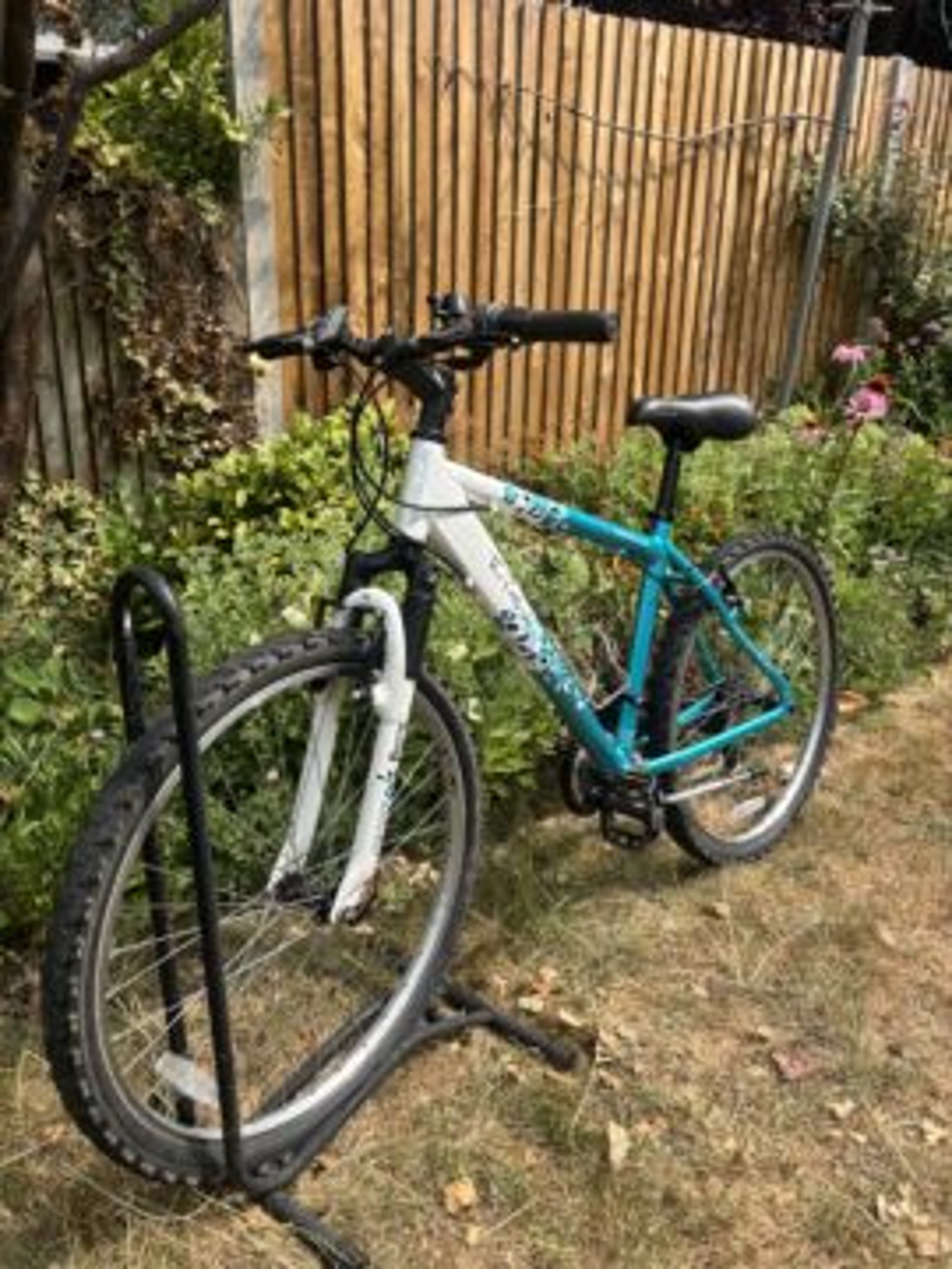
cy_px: 634
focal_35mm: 26
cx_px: 476
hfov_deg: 53.1
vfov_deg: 67.3
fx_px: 953
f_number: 1.6
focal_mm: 5.96
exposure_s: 1/1695
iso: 50
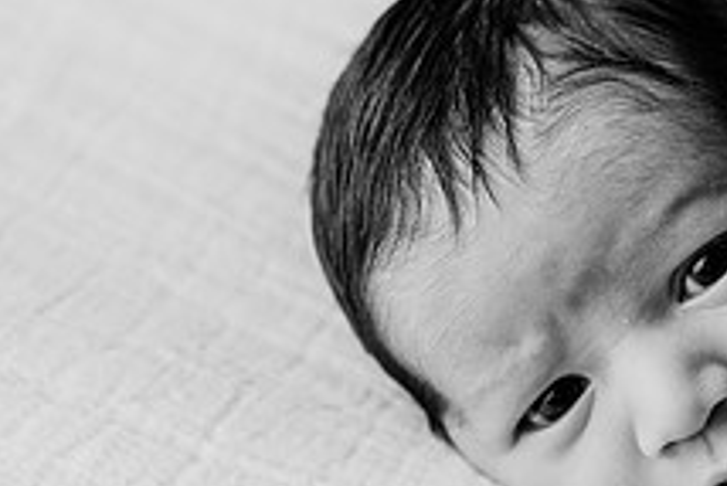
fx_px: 1313
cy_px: 274
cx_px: 703
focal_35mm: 65
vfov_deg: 20.9
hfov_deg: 29.2
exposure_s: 1/160
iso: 125
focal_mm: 24
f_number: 2.8
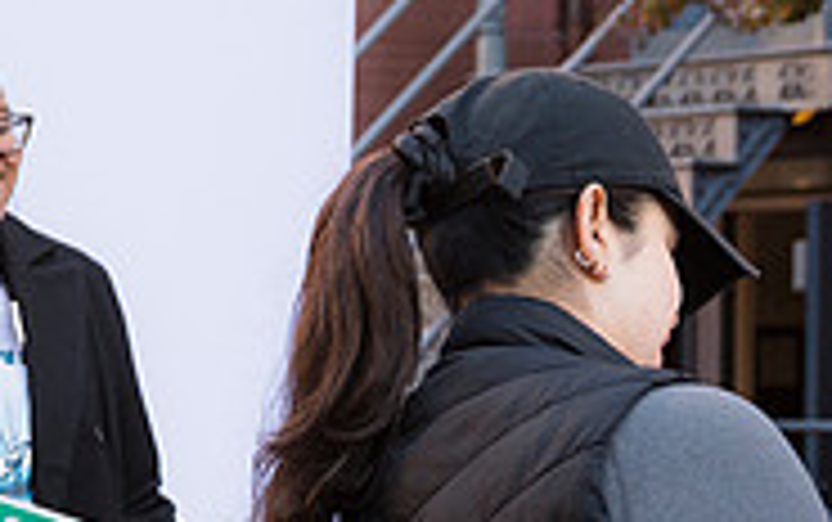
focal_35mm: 134
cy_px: 536
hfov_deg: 15.3
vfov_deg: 9.7
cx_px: -27
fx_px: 3041
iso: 280
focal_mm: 42
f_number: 4
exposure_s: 1/250
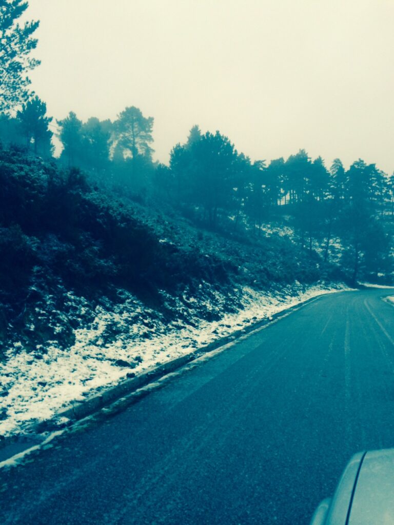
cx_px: 197
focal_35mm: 30
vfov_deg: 60.0
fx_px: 455
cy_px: 262
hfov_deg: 46.8
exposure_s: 1/760
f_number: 2.2
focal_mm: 4.12
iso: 32
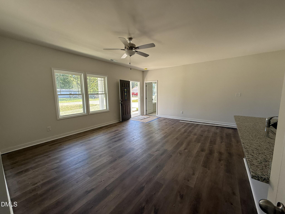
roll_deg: +0.7
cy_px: 107
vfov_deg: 85.7
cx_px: 142
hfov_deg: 102.1
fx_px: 115
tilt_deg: -5.9
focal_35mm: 14
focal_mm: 2.22
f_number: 2.2
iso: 64
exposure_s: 1/99
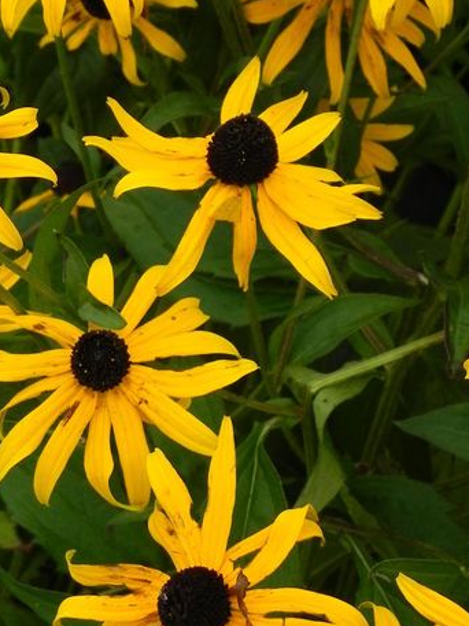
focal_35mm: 149
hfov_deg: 9.9
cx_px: 100
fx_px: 2692
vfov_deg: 13.2
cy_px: 85
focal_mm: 15.1
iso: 160
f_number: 5
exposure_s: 1/50
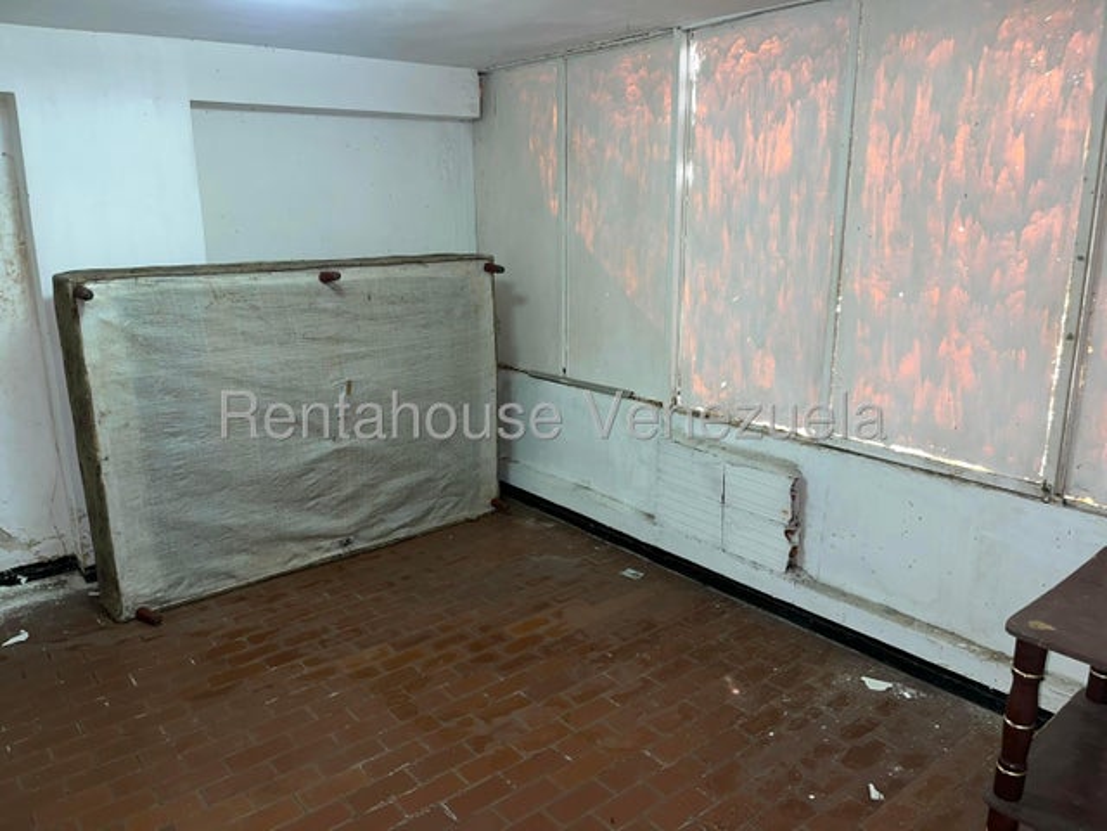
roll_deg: +0.7
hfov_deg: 67.3
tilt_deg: -14.5
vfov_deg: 53.1
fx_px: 831
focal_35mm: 26
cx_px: 554
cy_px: 416
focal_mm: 5.1
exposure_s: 1/13
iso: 50
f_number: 1.6
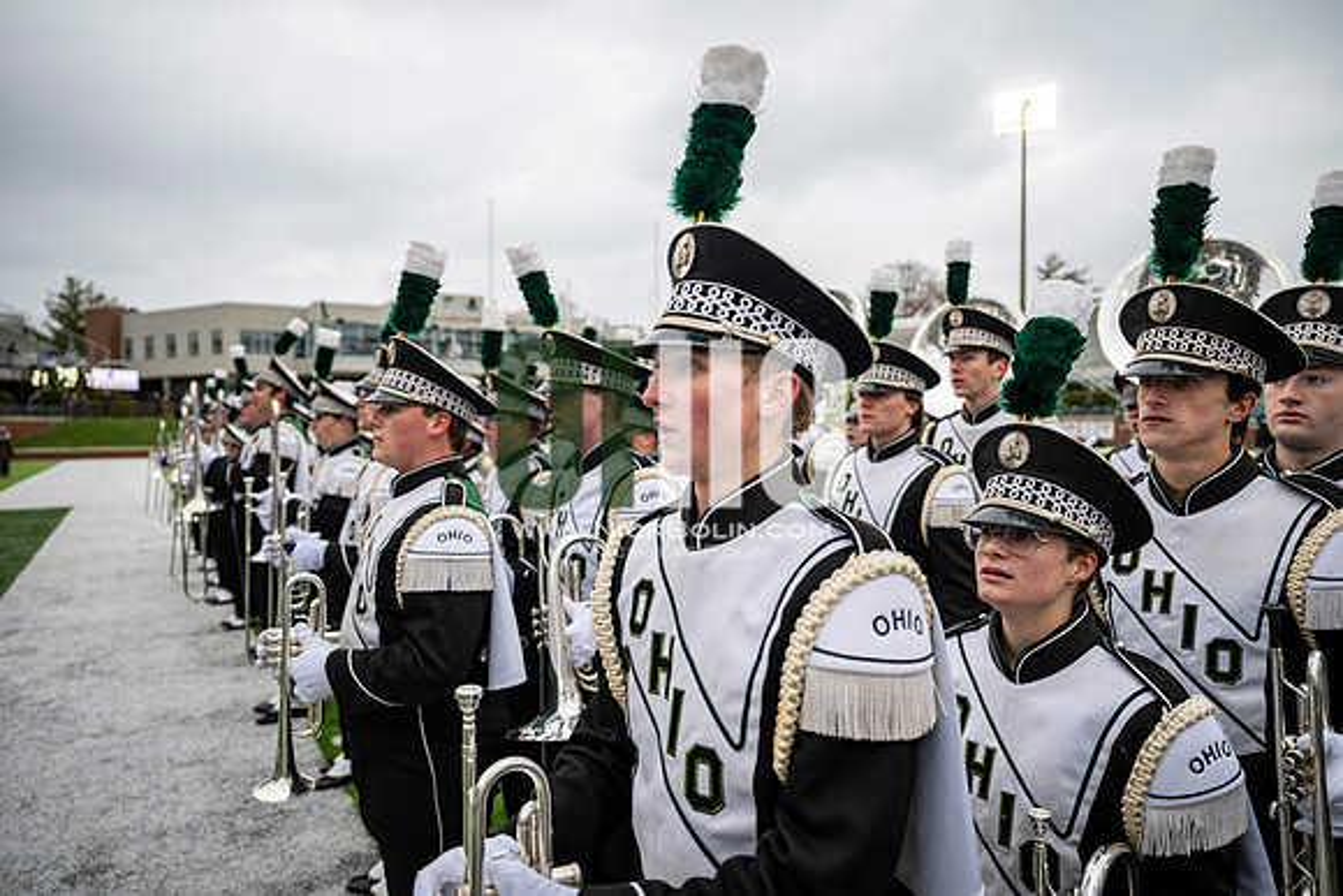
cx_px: 672
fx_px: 896
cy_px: 448
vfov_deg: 53.2
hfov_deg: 73.7
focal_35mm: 24
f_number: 2.8
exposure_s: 1/500
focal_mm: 24
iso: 100
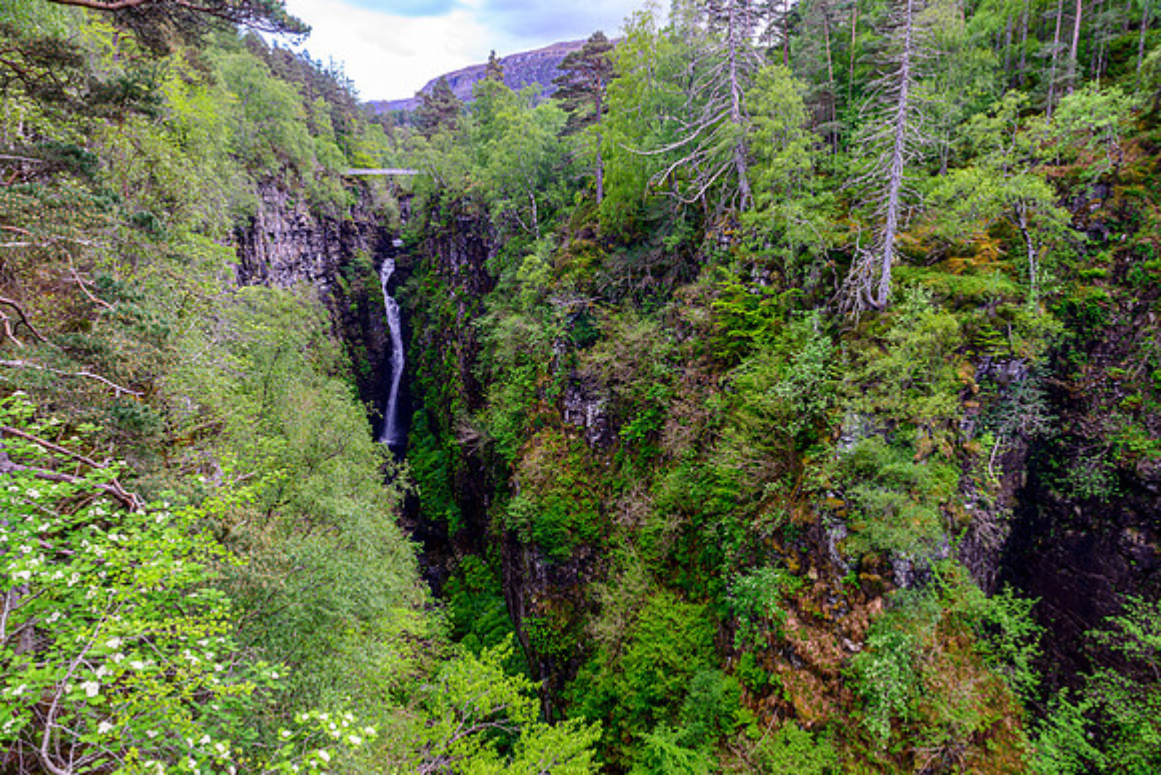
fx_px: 774
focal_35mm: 24
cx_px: 580
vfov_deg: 53.2
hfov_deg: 73.7
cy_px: 388
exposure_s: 1/25
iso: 360
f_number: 7.1
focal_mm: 24
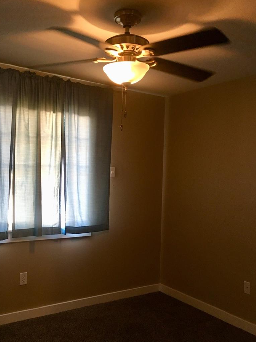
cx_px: 108
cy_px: 171
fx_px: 335
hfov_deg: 41.7
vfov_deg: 54.0
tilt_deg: +1.5
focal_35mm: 34
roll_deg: -1.9
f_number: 2.2
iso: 125
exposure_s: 1/30
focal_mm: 4.15
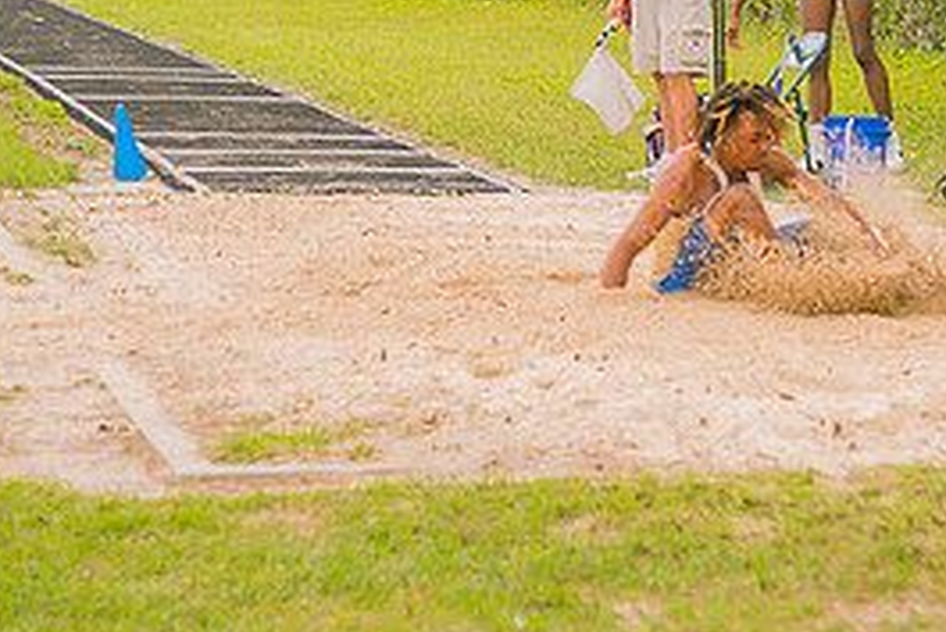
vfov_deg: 7.3
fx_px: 4943
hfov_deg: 10.9
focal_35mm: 188
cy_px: 46
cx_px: 760
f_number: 4
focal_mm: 86
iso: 200
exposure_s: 1/200
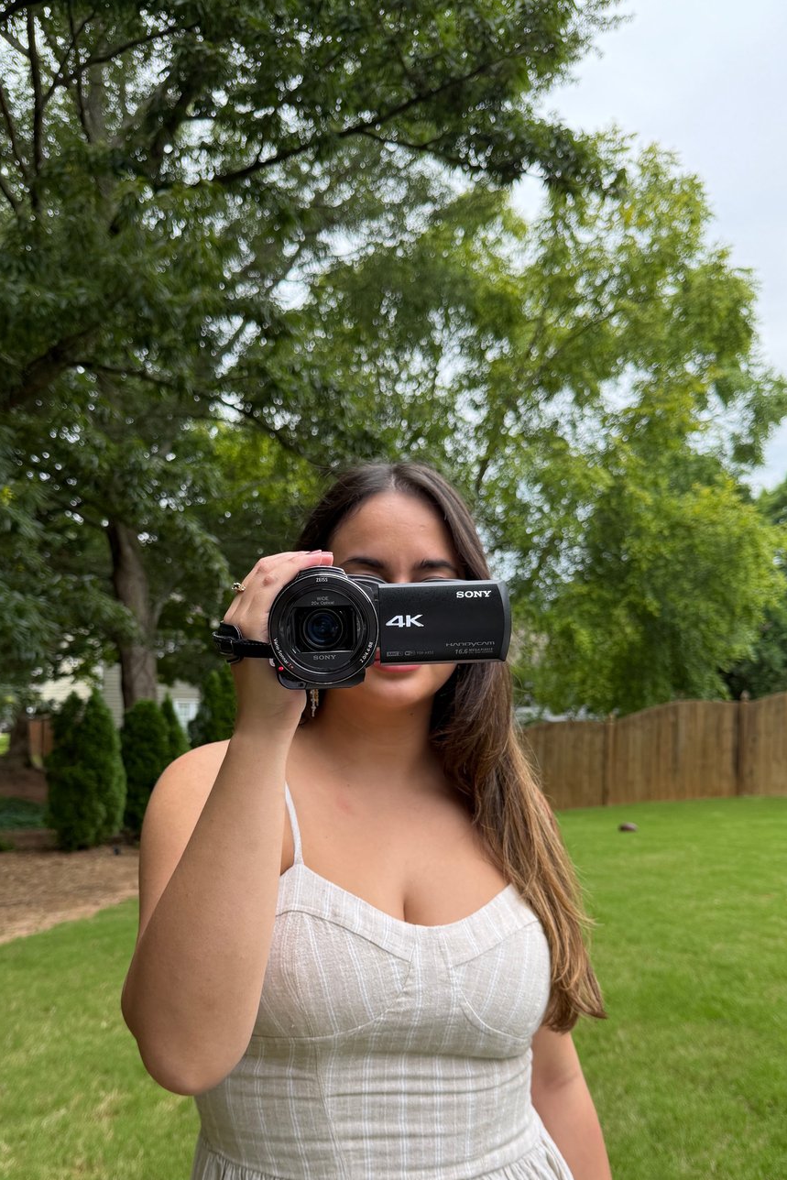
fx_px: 1016
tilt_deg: +0.4
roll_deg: +0.9
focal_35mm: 31
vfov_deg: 59.8
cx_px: 355
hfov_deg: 42.3
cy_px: 703
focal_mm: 6.76
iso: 64
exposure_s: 1/168
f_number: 1.78
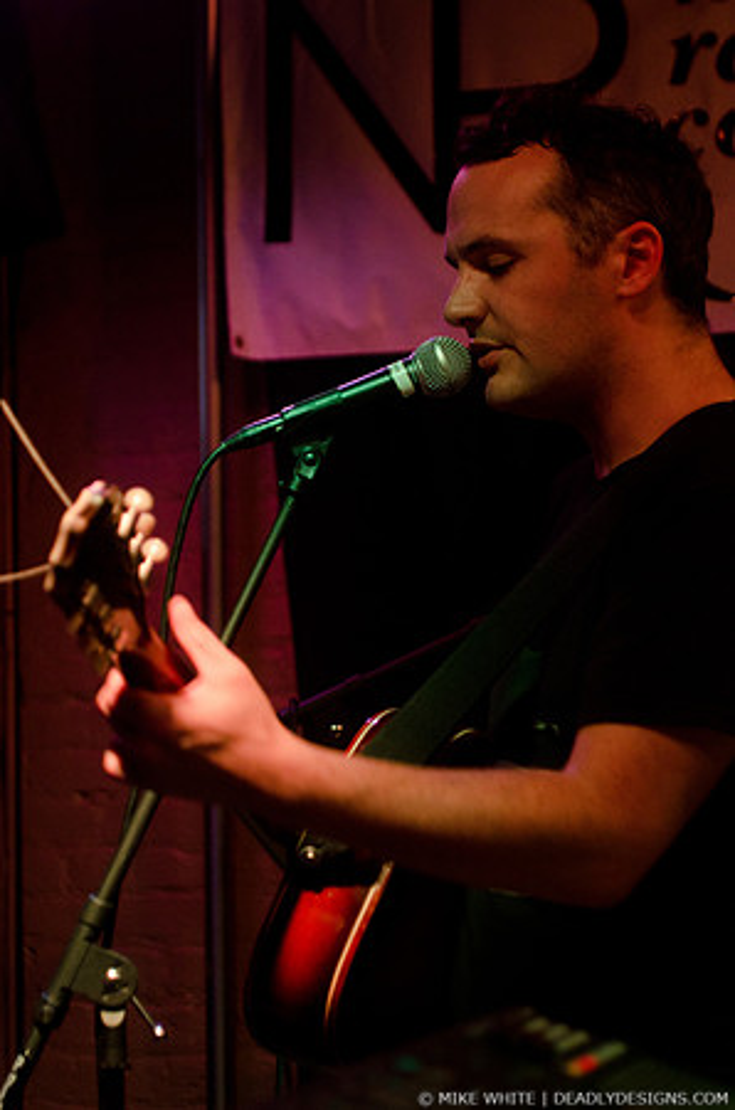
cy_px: 555
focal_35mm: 78
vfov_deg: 26.0
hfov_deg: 17.4
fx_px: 2400
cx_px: 368
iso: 1600
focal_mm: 52
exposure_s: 1/80
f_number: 2.8
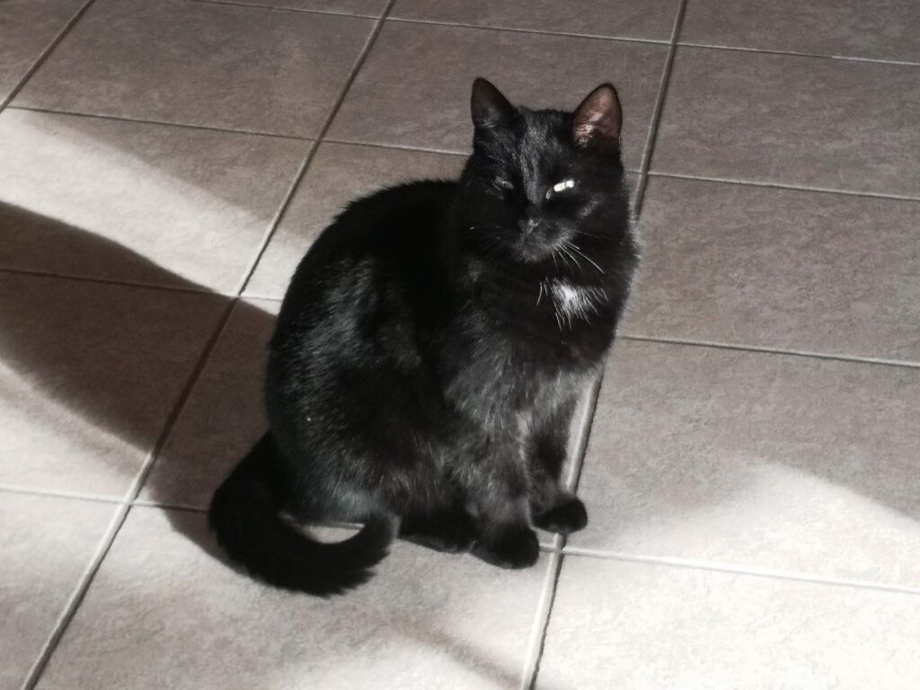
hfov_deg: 24.7
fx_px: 2100
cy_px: 345
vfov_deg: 18.7
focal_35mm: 79
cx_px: 460
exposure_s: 1/60
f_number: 1.6
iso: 64
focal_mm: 3.95
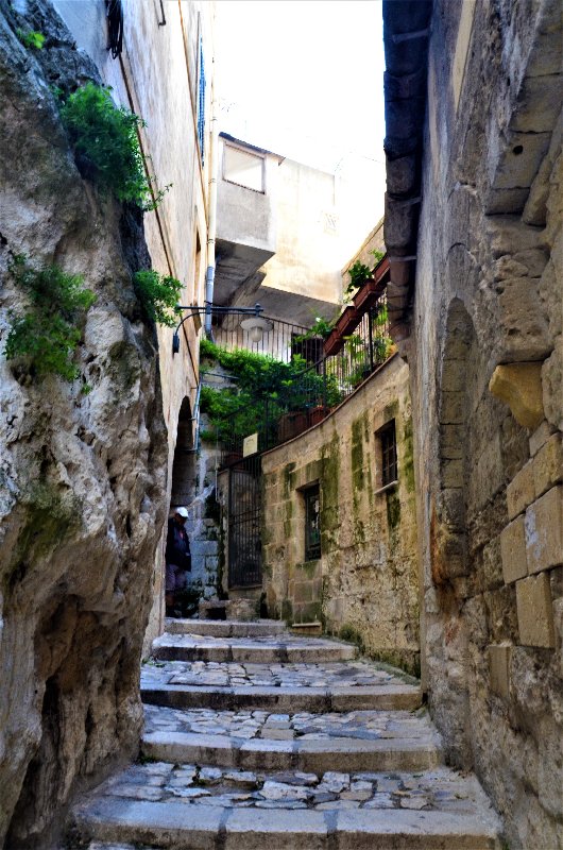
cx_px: 282
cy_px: 425
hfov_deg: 47.7
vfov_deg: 67.5
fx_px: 636
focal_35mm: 27
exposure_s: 1/15
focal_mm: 18
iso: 560
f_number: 8
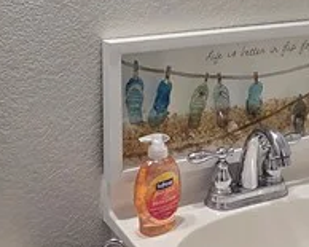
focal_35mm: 67
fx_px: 612
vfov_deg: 20.5
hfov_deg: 28.3
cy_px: -88
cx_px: 156
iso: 200
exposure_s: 1/120
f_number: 2.2
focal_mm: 2.2
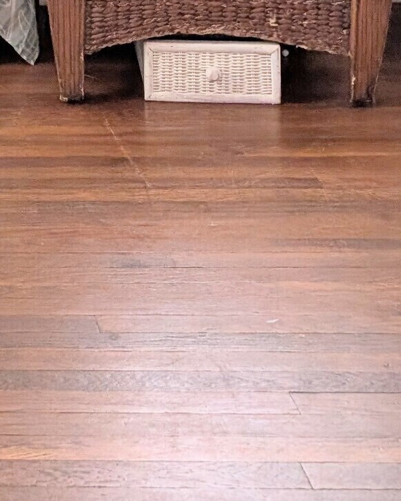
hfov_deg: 14.5
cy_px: -260
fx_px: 1469
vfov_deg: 17.4
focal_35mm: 99
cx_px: -204
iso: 22
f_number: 1.68
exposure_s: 1/670
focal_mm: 6.9
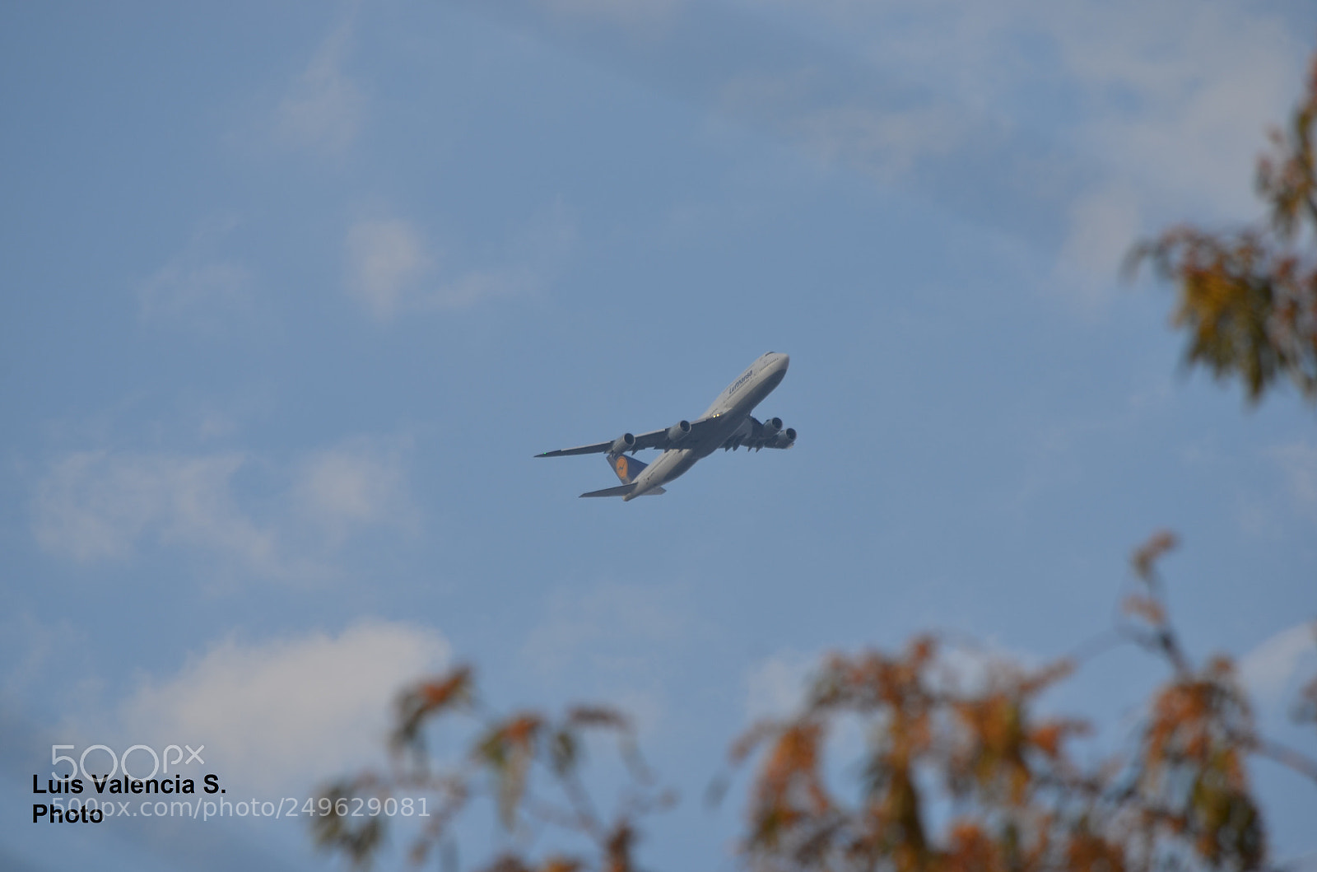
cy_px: 436
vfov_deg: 3.0
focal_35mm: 450
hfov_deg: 4.6
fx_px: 16425
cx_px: 658
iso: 100
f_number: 6.3
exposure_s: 1/200
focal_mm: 300
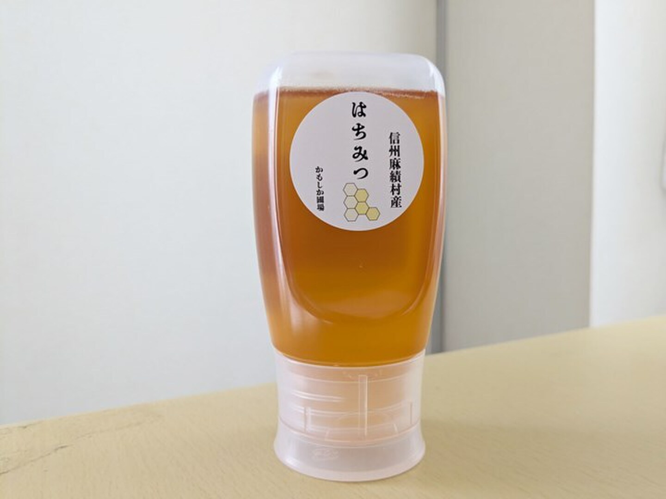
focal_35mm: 27
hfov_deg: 65.3
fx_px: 519
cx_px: 333
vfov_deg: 51.4
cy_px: 250
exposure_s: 1/120
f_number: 1.73
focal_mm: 4.38
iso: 80
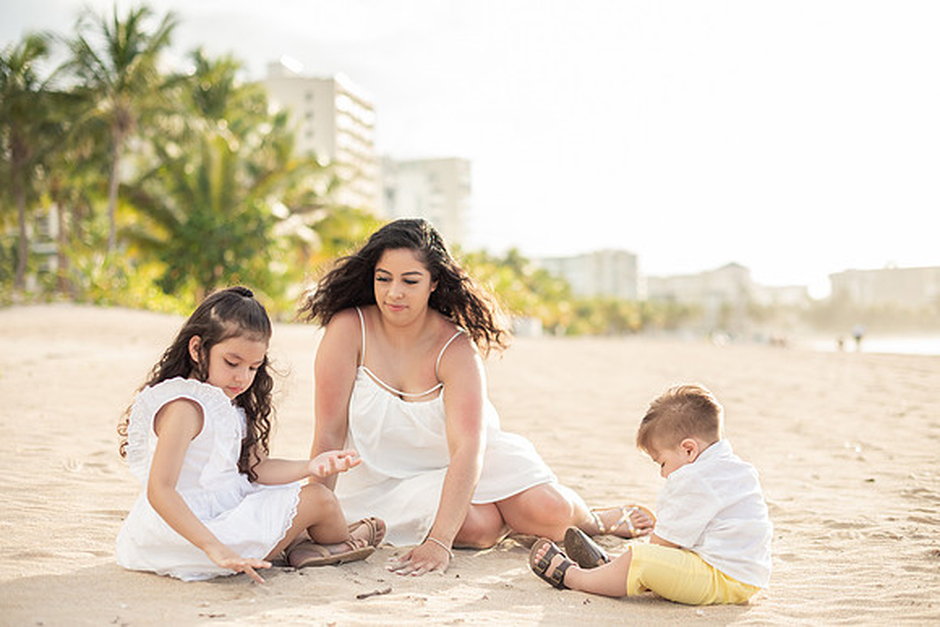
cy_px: 314
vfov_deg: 27.0
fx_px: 1306
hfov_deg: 39.6
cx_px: 470
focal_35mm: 50
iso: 400
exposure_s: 1/4000
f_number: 2.2
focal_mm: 50
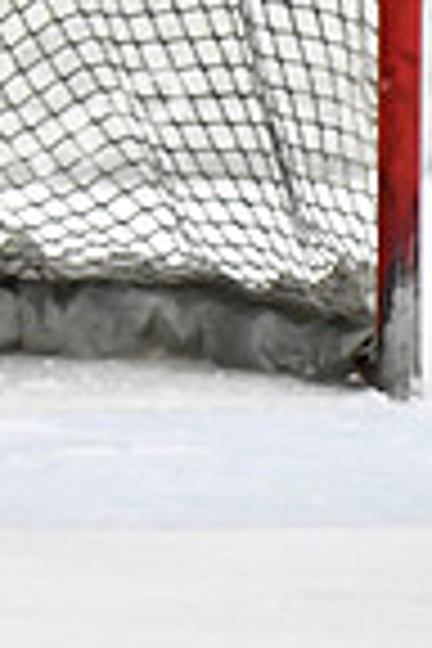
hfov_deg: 1.3
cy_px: -65
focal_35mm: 1088
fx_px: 19582
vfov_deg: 1.9
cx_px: -860
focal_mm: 180
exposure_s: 1/1250
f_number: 2.8
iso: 5000
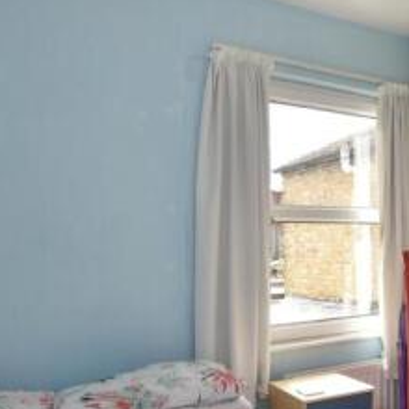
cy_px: 250
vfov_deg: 43.6
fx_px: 508
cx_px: 395
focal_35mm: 38
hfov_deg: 39.4
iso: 160
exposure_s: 1/50
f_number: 8
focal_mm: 10
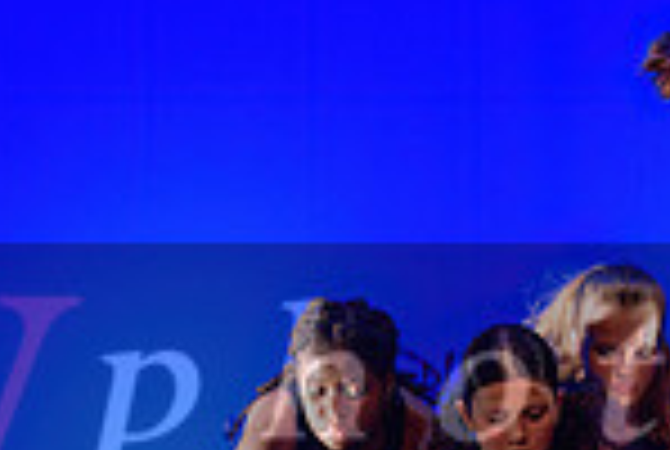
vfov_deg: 2.8
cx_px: 886
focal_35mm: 498
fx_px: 9287
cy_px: 291
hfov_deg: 4.1
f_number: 2.8
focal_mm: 112
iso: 1600
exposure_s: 1/200
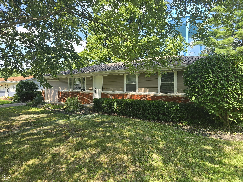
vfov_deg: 58.9
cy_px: 91
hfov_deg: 73.9
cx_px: 122
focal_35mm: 23
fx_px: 161
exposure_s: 1/197
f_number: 1.7
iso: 12
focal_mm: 6.3
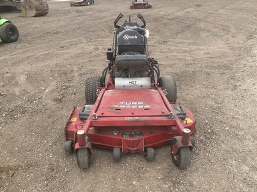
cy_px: 98
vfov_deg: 46.8
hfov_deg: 60.0
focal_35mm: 30
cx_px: 130
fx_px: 223
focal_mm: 3
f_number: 1.8
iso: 25
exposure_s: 1/728
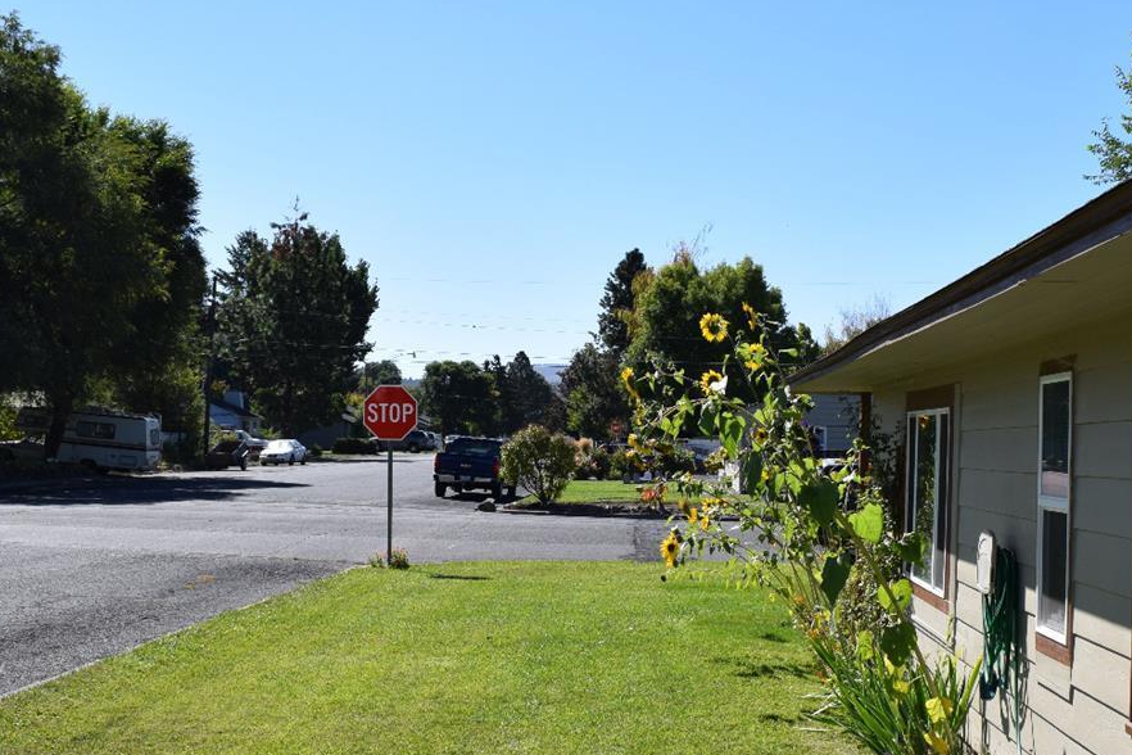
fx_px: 1604
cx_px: 685
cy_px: 471
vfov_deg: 26.4
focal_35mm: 51
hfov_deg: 38.7
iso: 200
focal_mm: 20
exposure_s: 1/400
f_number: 10
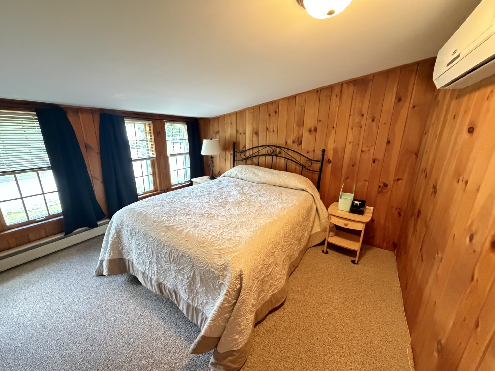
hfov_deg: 102.1
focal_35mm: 14
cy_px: 186
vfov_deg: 85.7
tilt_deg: -15.1
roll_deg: -0.7
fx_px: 200
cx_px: 248
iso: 1250
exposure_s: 1/40
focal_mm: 2.22
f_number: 2.2
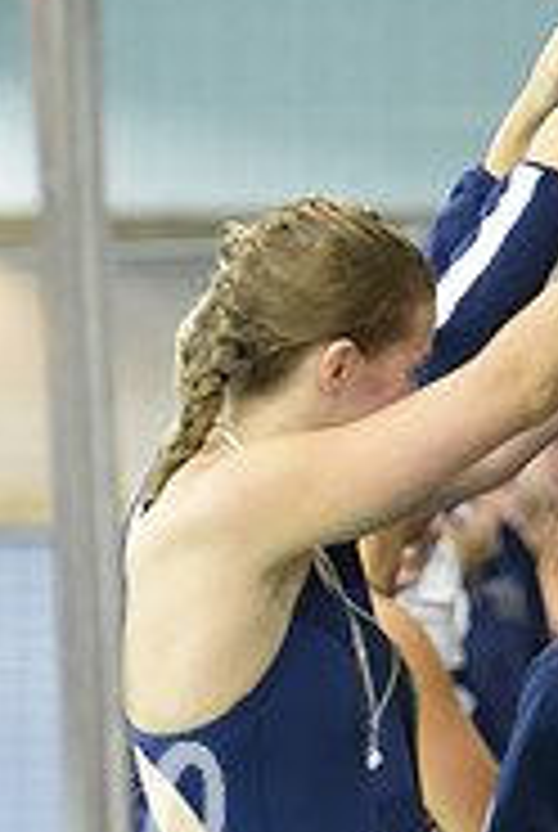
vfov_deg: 5.0
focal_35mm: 407
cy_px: 985
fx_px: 9427
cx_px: 614
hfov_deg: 3.4
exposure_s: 1/320
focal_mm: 130
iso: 3200
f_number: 2.8
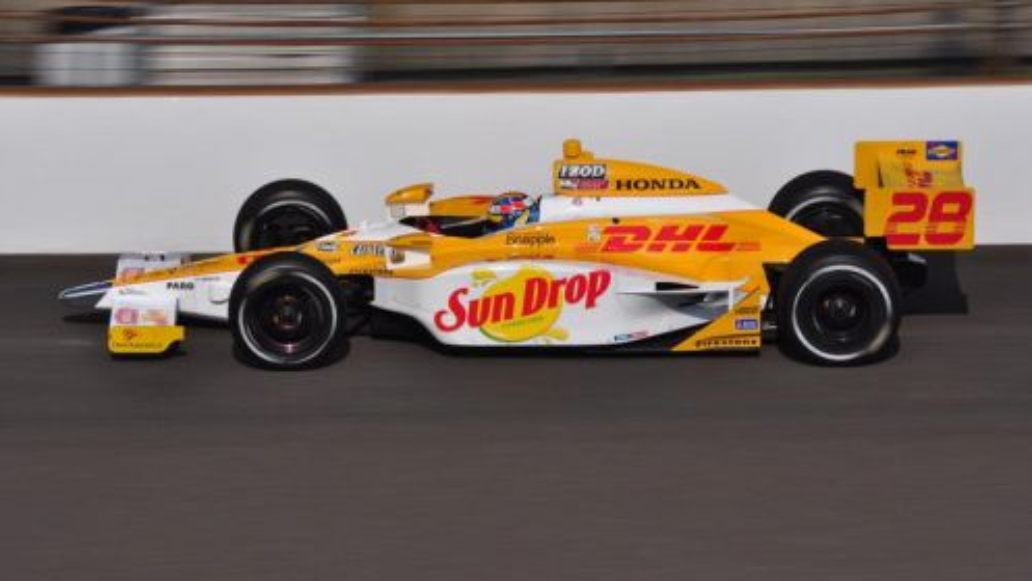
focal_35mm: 316
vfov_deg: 3.8
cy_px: 281
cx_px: 517
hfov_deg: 6.8
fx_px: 8650
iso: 320
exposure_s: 1/500
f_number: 20
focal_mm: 200
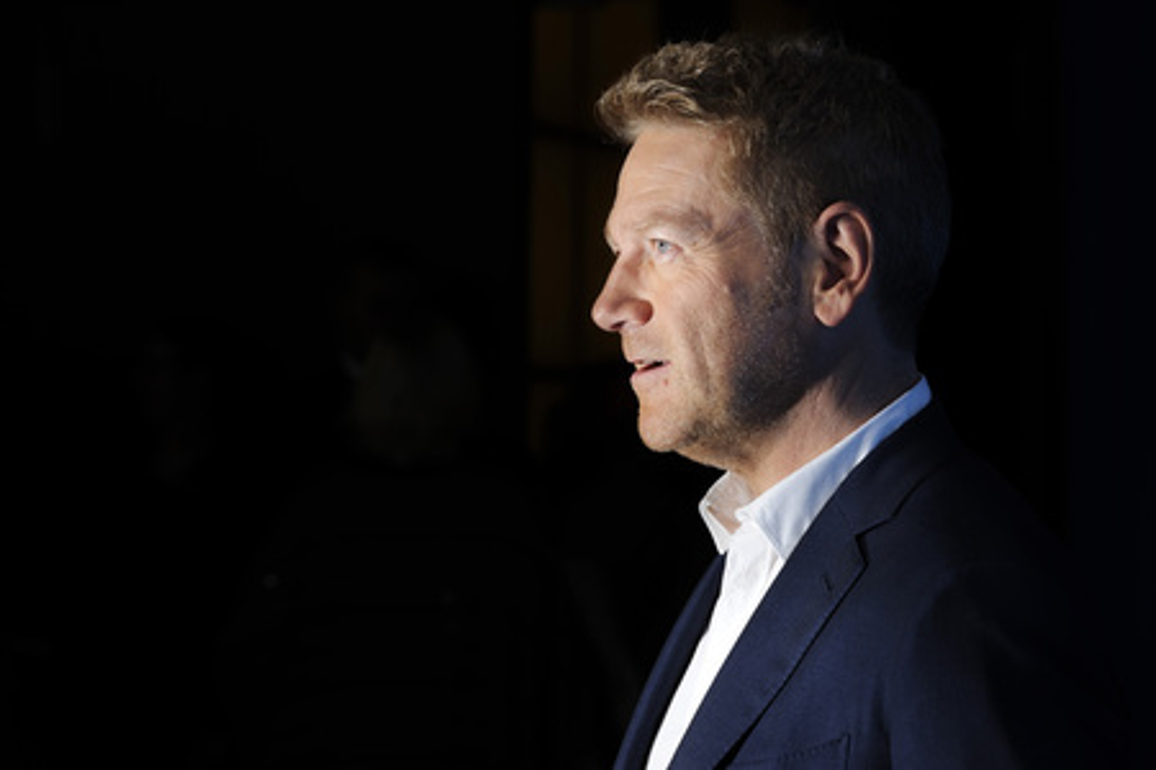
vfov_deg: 11.8
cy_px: 385
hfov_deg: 17.6
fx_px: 3725
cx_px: 578
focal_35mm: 116
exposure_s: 1/200
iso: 200
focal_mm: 116
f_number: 7.1
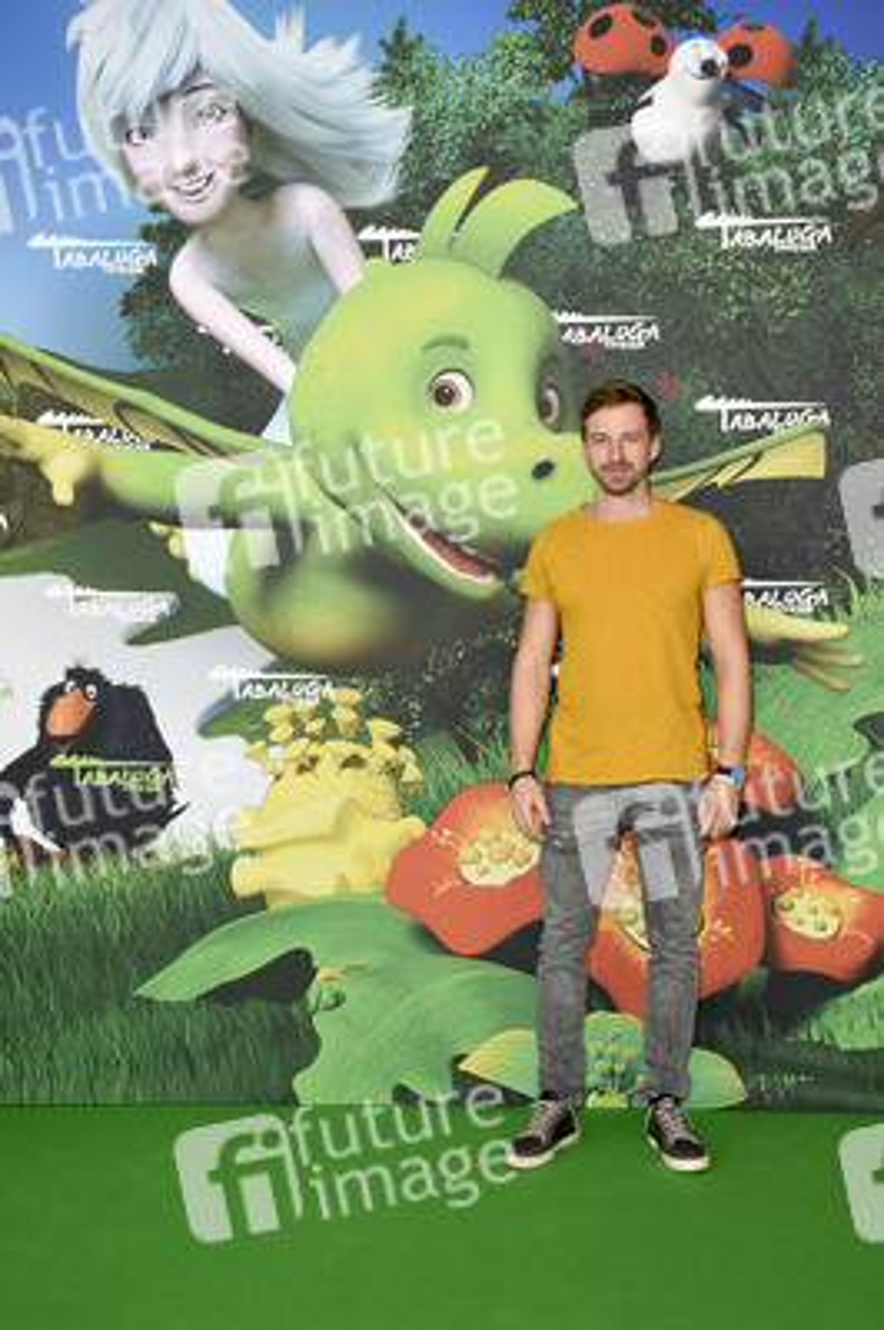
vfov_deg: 35.1
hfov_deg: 23.7
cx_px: 442
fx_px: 2103
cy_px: 665
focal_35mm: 57
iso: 500
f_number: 5.6
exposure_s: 1/125
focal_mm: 38
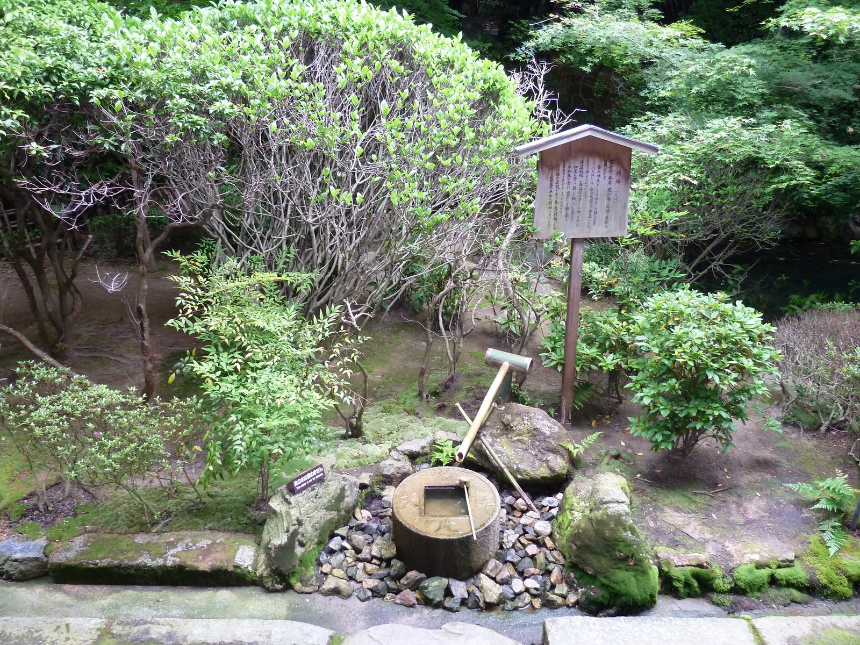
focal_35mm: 25
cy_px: 322
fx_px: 621
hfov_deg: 69.4
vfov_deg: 54.9
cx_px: 430
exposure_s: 1/30
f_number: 3.3
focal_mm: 4.1
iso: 200
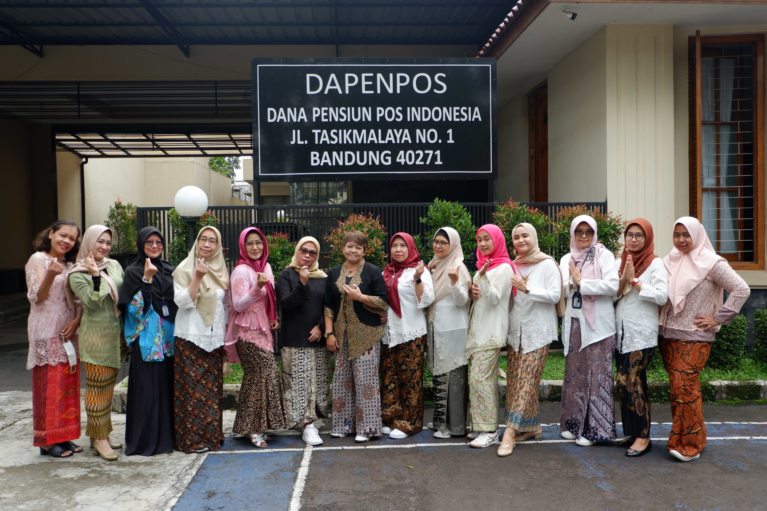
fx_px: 703
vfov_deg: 40.0
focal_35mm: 33
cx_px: 384
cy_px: 256
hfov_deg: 57.2
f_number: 4
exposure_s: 1/250
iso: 200
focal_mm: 22.2
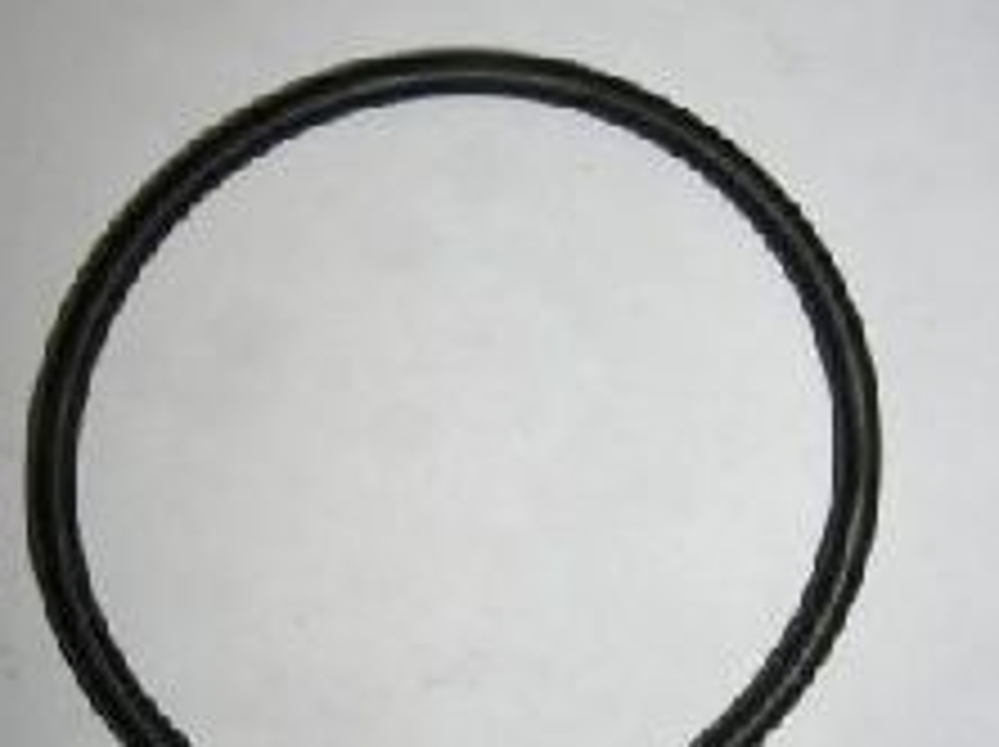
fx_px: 1730
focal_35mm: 60
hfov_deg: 32.2
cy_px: 477
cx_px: 428
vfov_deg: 24.3
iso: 50
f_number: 6.8
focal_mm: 6.3
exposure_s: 1/60.1
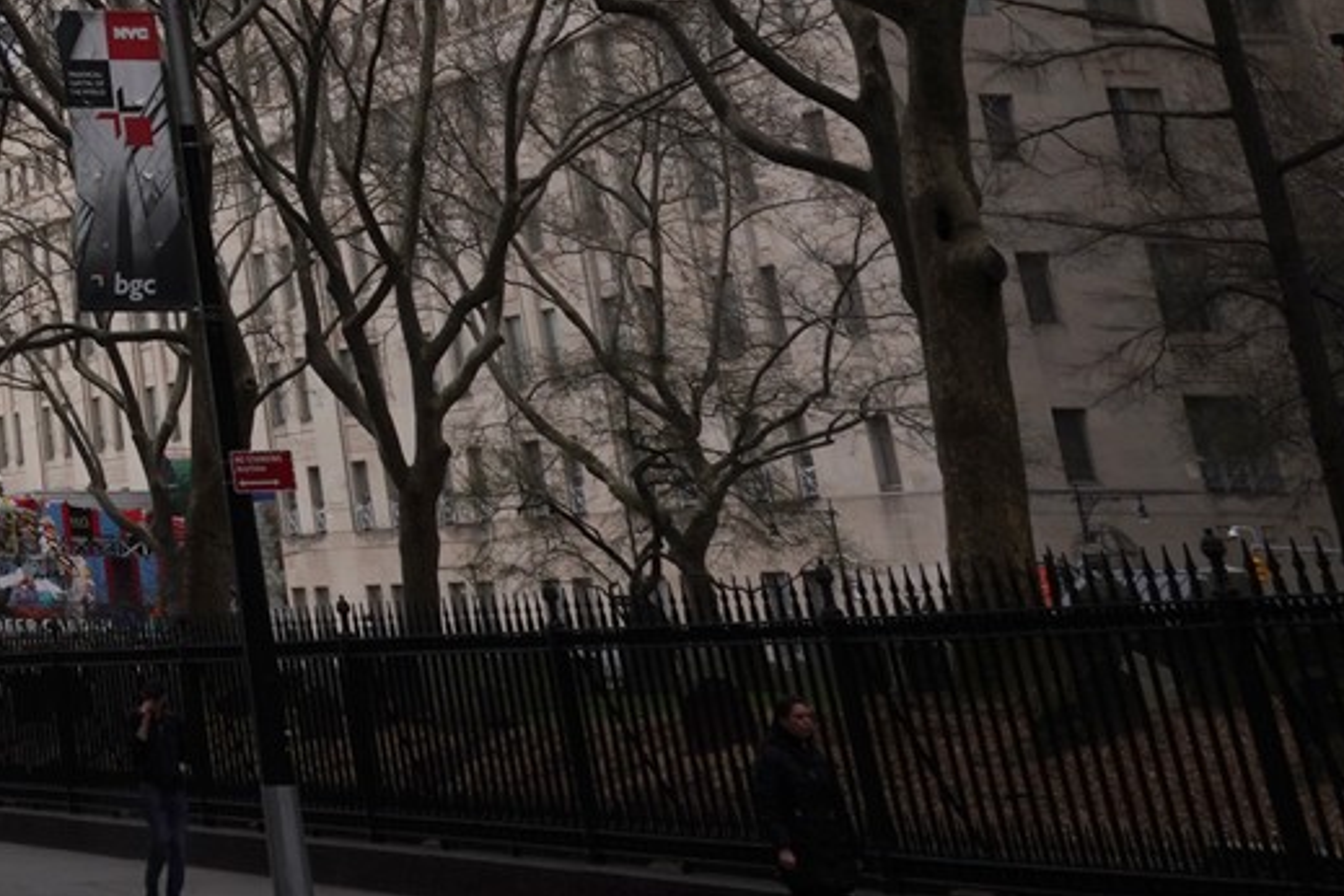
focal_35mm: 77
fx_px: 2874
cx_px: -906
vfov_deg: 15.8
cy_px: -565
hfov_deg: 20.6
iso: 400
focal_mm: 20
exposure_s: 1/80
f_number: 22
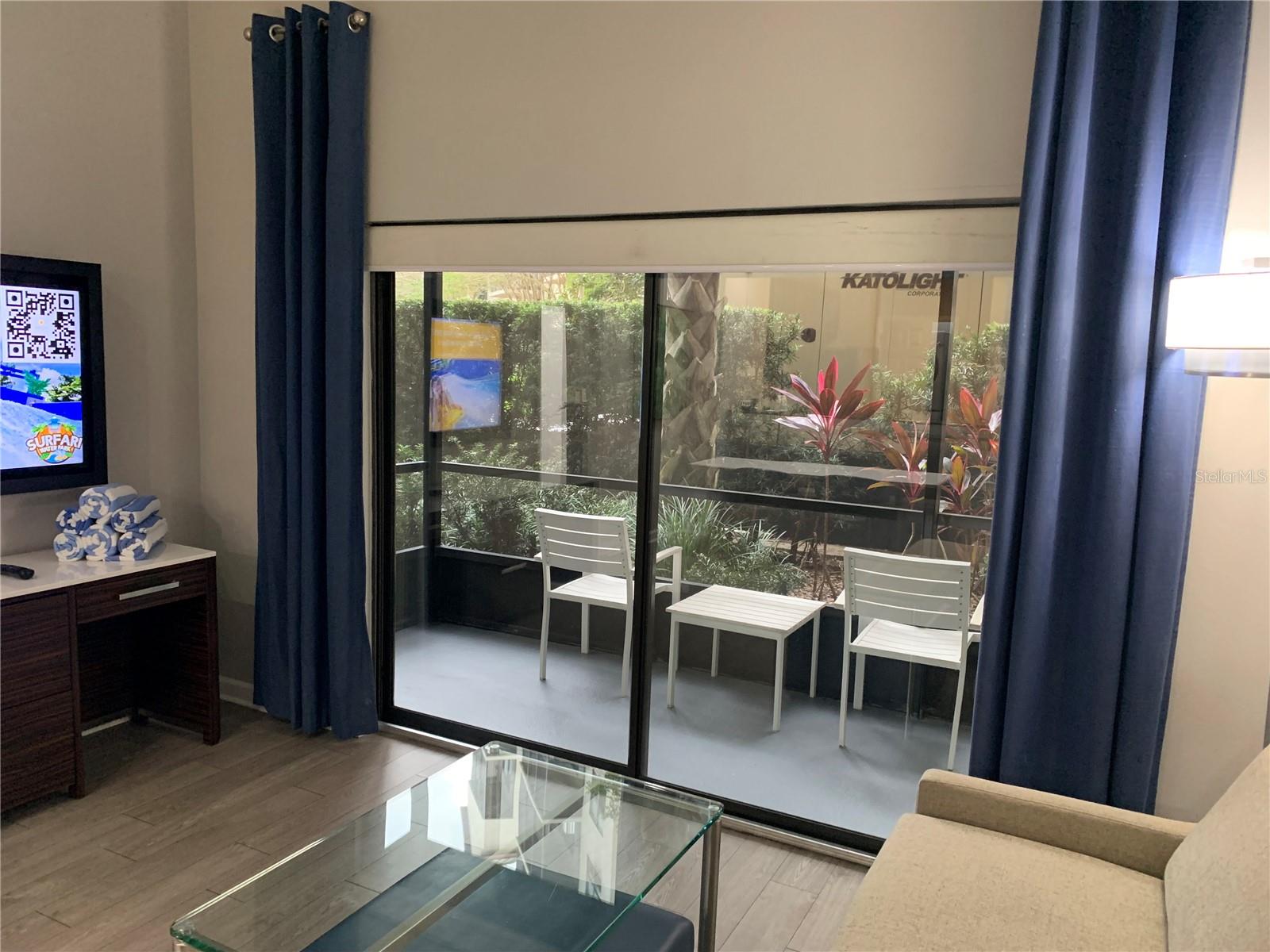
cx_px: 635
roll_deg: -0.5
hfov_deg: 67.3
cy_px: 476
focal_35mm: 26
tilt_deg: -9.0
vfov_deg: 53.1
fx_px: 954
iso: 320
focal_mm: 4.25
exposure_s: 1/60
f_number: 1.8
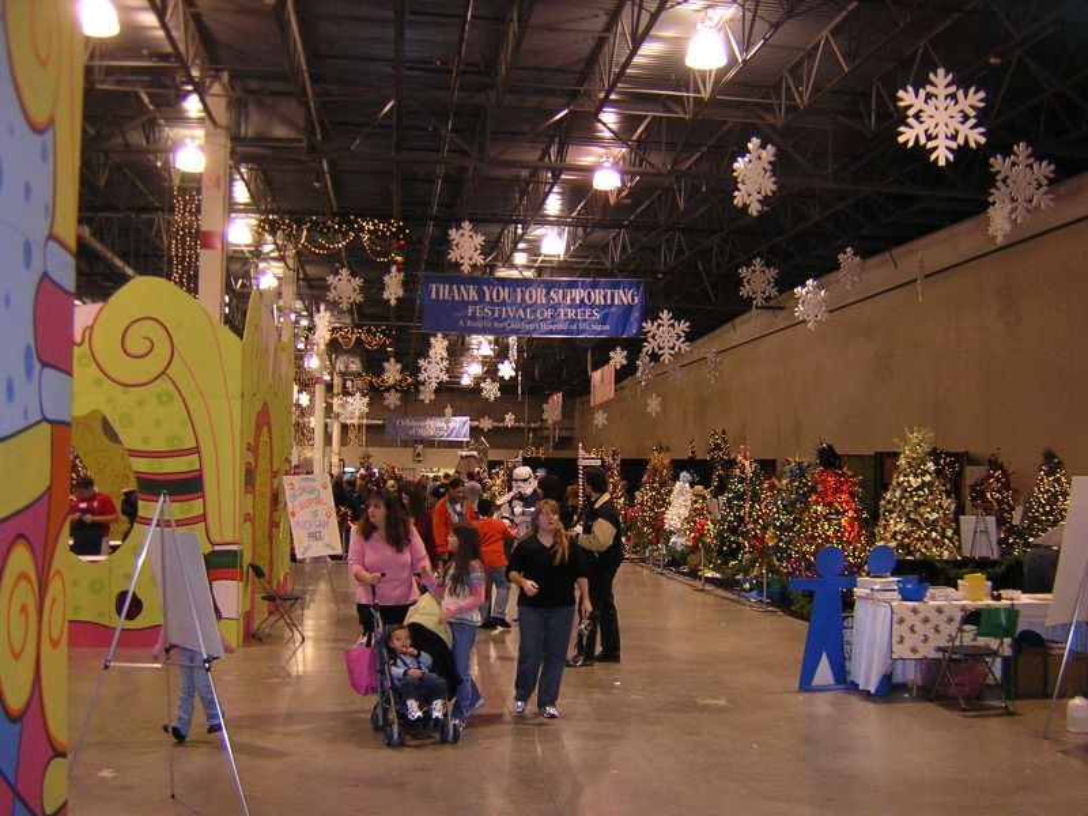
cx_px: 544
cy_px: 408
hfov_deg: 51.4
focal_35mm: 36
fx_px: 1131
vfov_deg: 39.7
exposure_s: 1/60.1
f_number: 2.6
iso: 400
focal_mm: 4.7
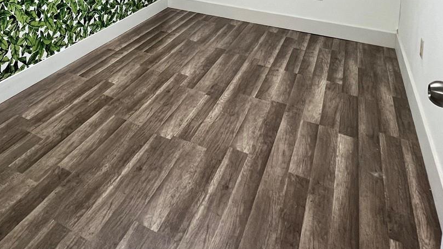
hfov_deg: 66.7
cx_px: 162
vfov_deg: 32.7
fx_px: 329
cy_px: -63
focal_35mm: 28
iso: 160
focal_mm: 1.57
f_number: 1.8
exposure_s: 1/60
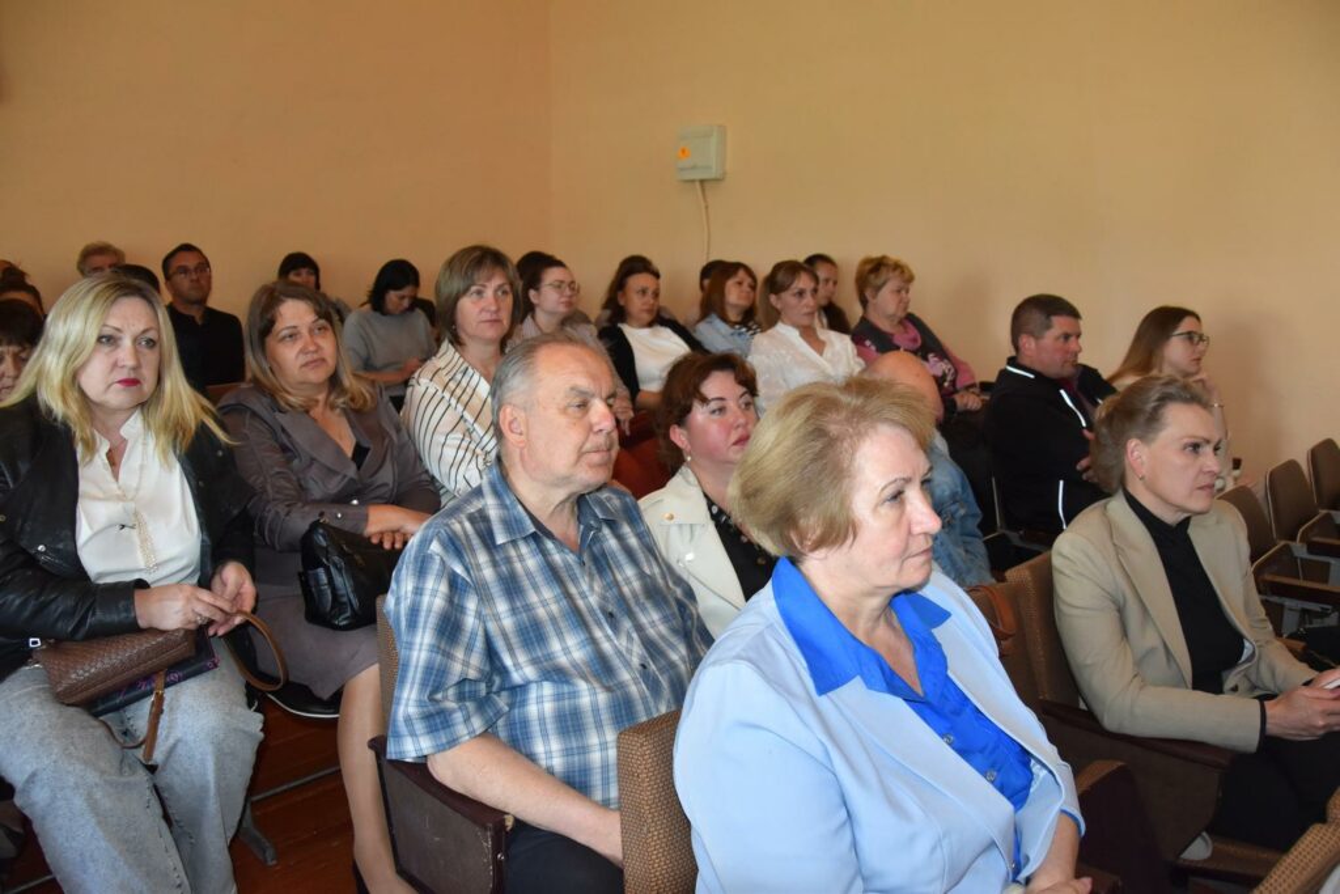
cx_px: 670
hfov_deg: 67.4
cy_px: 447
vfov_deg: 47.9
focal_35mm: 27
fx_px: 1005
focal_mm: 18
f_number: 3.5
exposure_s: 1/160
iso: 800
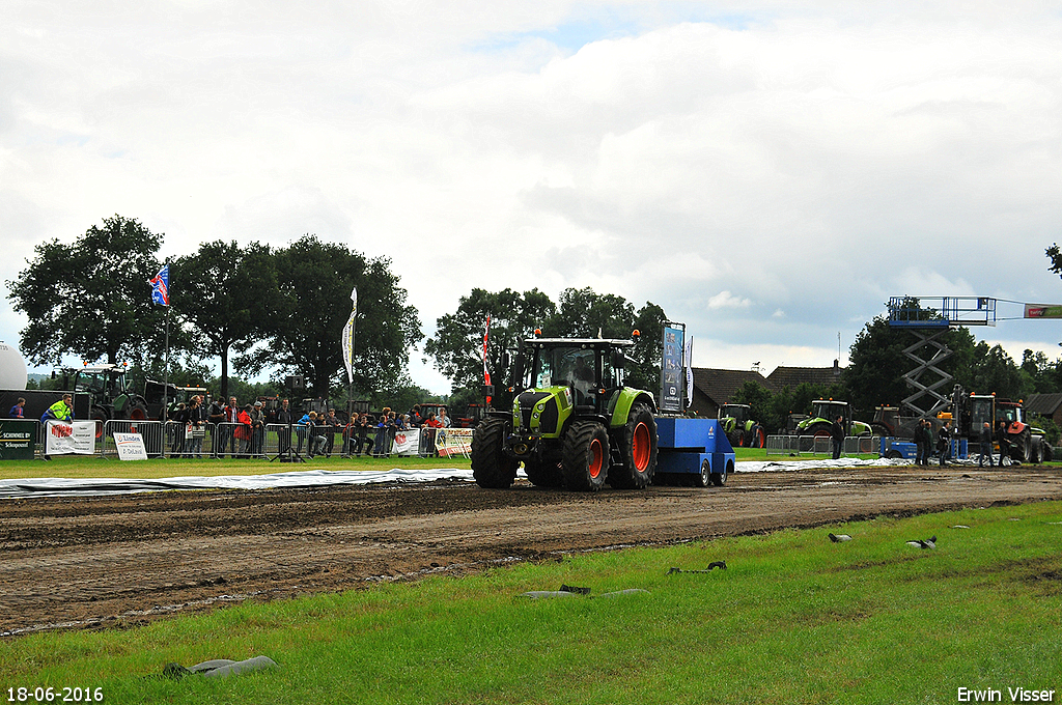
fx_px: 2298
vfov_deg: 17.4
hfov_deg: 26.0
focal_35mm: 78
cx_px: 531
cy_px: 352
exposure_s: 1/2000
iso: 500
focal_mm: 52
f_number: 5.3
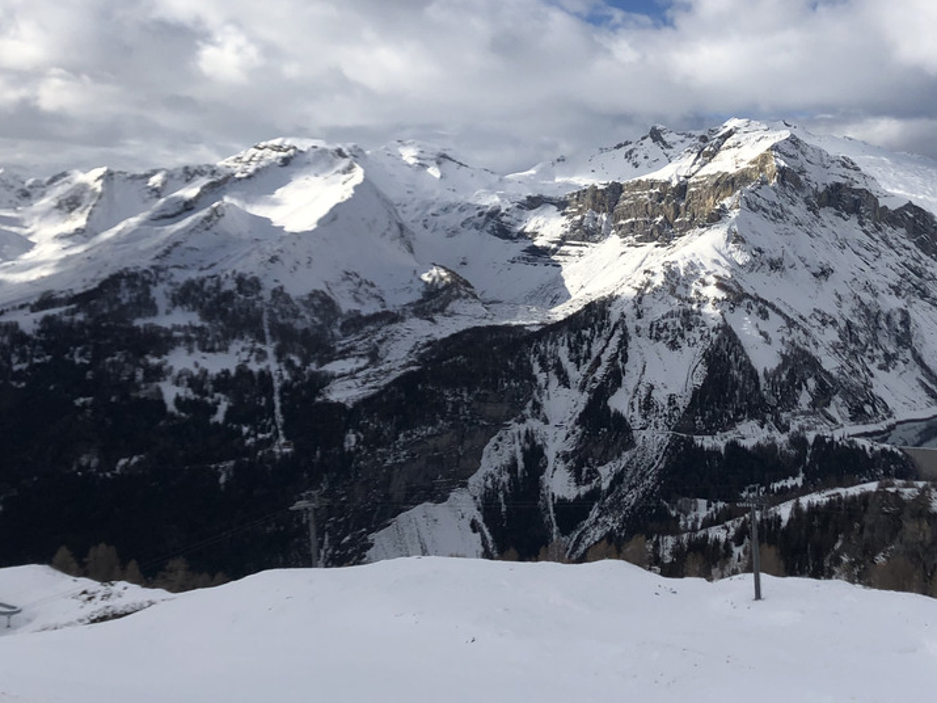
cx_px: 641
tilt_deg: +3.0
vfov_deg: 30.4
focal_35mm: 47
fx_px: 1272
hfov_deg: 39.8
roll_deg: -1.6
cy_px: 174
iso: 20
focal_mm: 4
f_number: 1.8
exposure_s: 1/4000
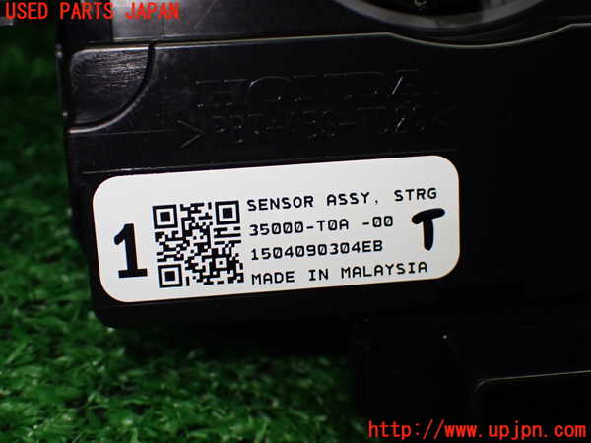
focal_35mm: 50
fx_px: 854
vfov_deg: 29.1
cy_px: 222
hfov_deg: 38.2
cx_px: 296
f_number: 3.2
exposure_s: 1/200
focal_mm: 9.01
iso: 500
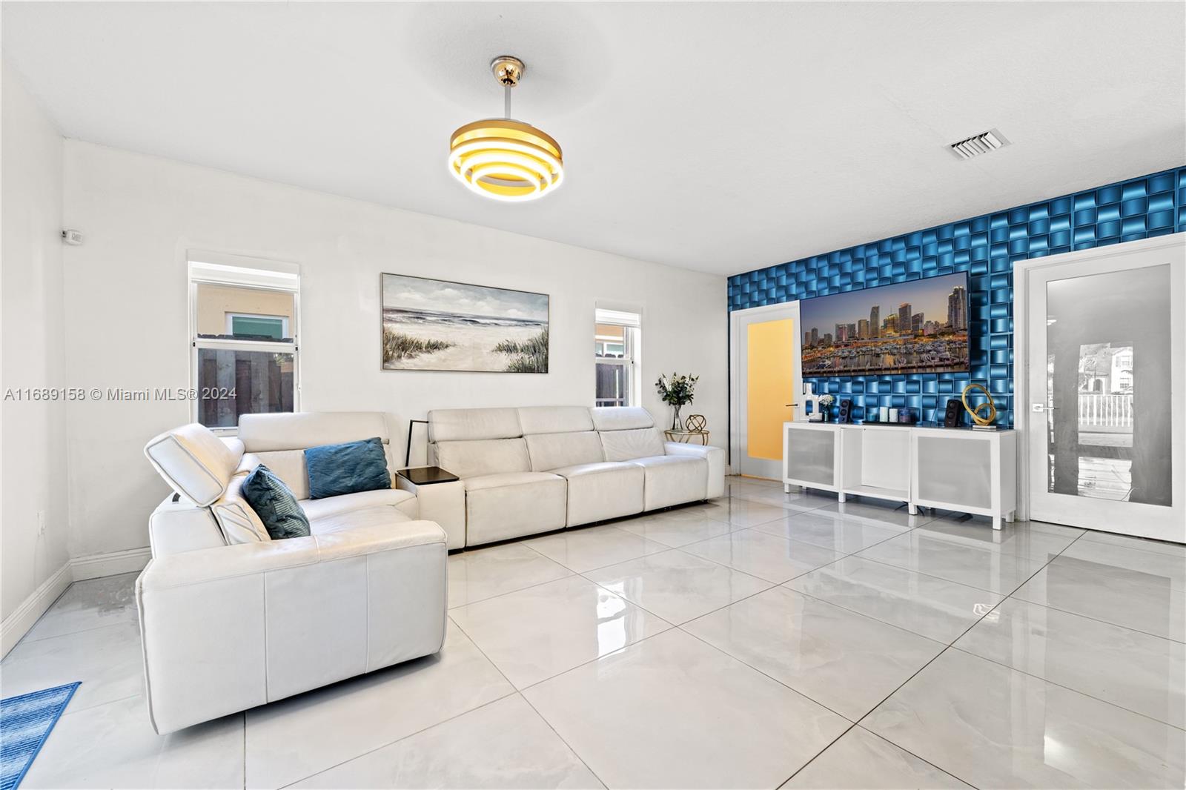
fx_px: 461
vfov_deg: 81.2
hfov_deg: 104.3
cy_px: 395
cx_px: 593
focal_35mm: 14
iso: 400
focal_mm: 14
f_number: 8
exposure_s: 1/6
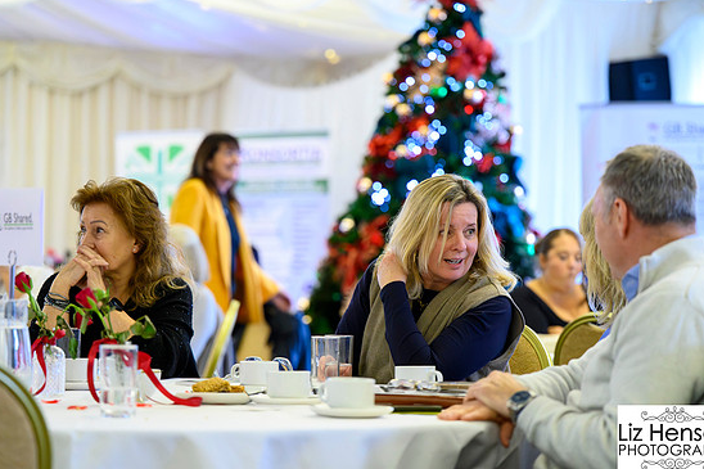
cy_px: 234
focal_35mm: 103
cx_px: 365
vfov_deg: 13.3
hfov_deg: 19.8
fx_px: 2013
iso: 12800
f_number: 2.8
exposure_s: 1/200
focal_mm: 96
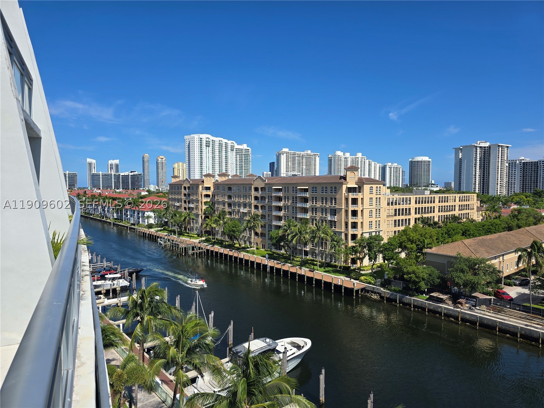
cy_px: 204
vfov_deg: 58.9
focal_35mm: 23
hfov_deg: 73.9
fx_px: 361
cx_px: 272
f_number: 1.7
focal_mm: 6.3
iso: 12
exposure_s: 1/986
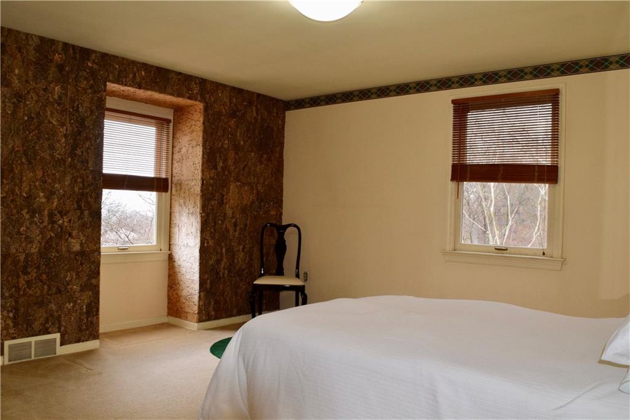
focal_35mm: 30
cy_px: 210
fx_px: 525
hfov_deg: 61.9
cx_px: 315
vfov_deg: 43.6
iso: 1600
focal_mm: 20
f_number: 8
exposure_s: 1/200
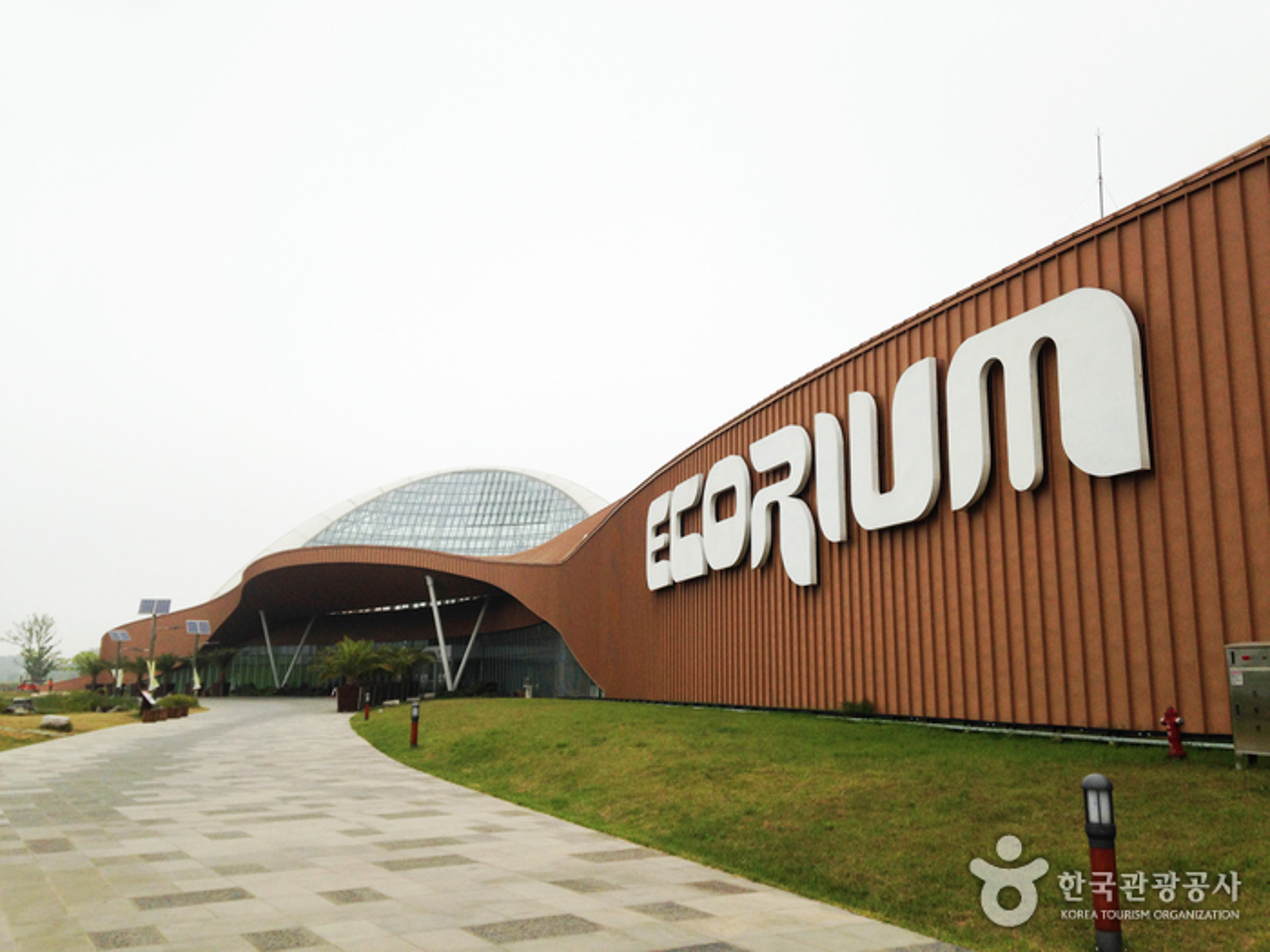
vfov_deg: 42.9
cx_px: 635
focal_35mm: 33
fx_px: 1211
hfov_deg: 55.4
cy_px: 476
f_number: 2.4
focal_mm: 4.12
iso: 50
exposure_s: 1/1869
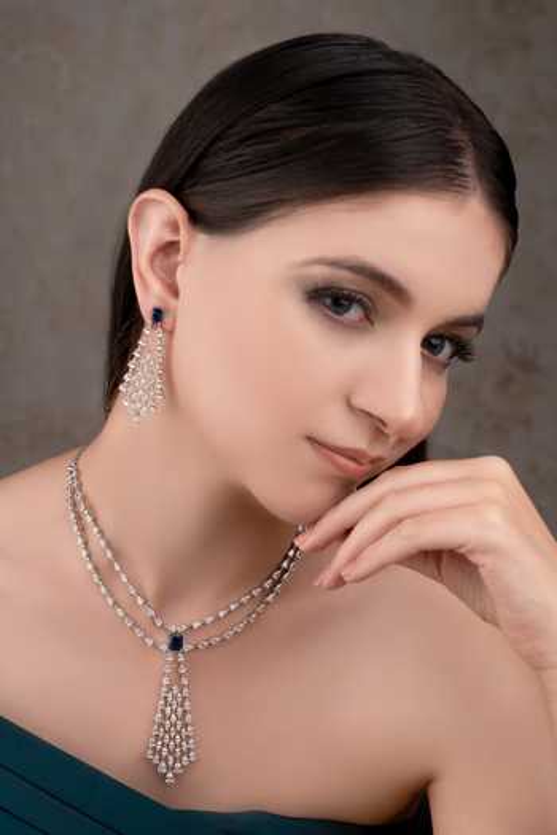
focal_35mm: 57
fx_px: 1323
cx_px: 278
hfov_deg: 23.8
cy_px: 418
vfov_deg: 35.1
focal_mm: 57
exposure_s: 1/160
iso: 200
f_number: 8
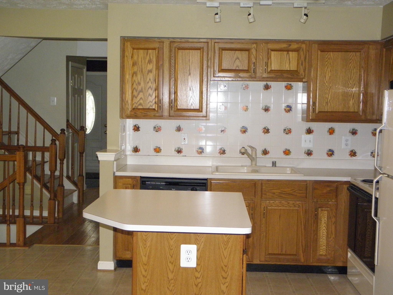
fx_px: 500
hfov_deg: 42.9
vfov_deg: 32.9
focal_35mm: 44
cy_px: 148
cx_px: 196
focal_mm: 7.9
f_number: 3.9
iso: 500
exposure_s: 1/100
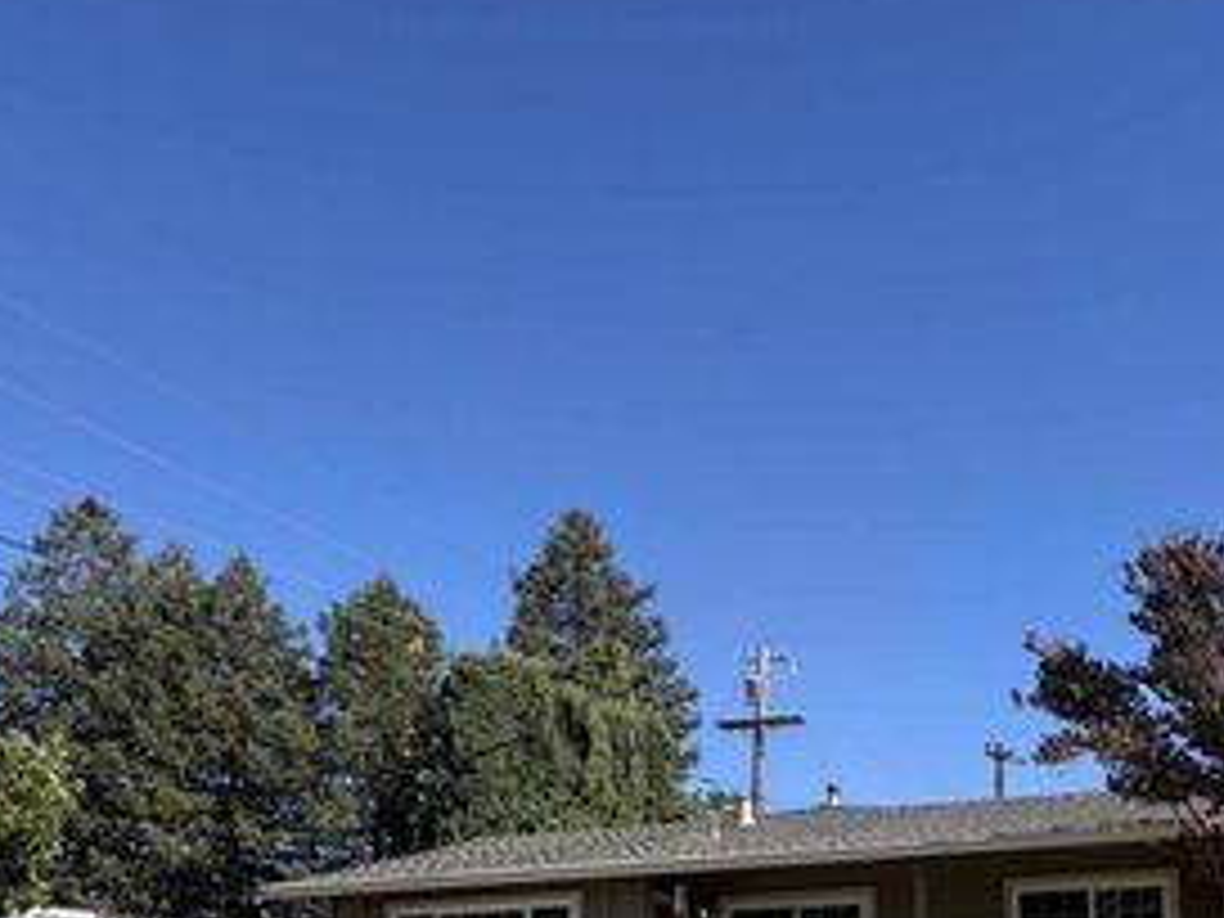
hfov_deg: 52.4
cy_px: 904
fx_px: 1167
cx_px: 950
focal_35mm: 33
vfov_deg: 38.4
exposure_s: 1/770
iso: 25
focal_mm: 2.22
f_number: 2.2
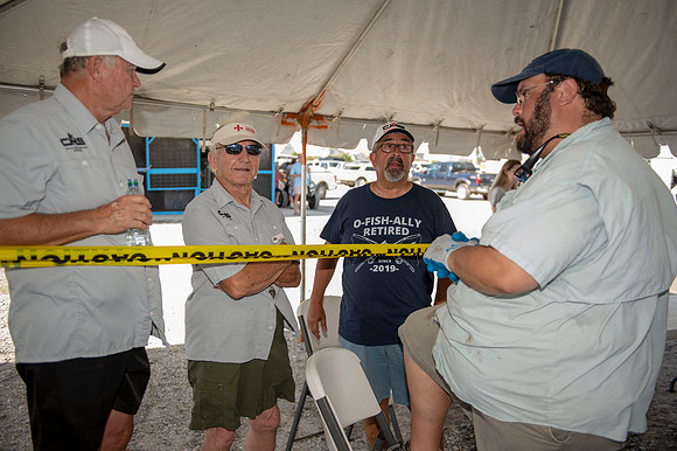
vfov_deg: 41.1
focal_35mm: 32
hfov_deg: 58.7
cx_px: 338
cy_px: 226
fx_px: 601
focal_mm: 32
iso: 50
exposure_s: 1/200
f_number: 2.8
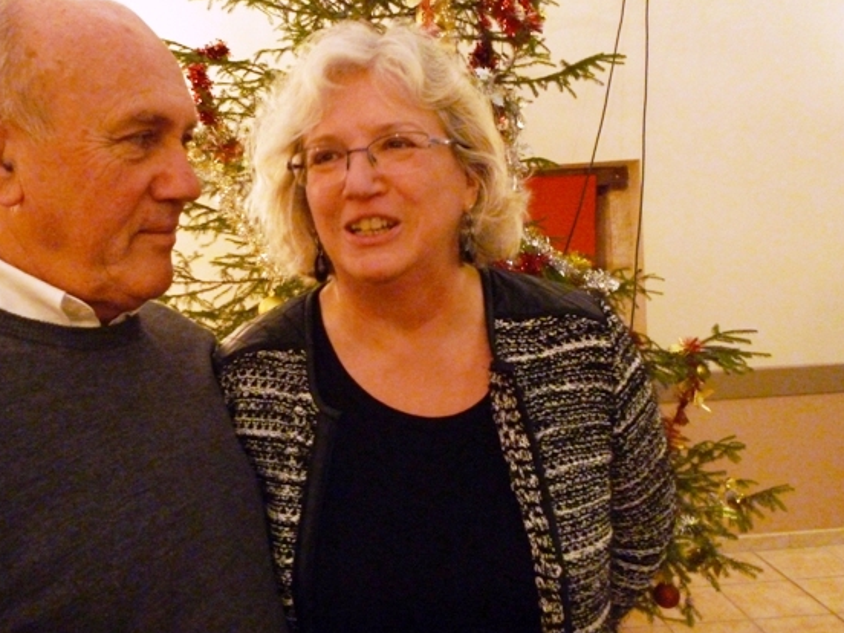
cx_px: 362
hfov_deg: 61.4
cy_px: 324
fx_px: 707
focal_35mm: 29
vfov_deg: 48.2
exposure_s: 1/13
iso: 800
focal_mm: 4.5
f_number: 3.1
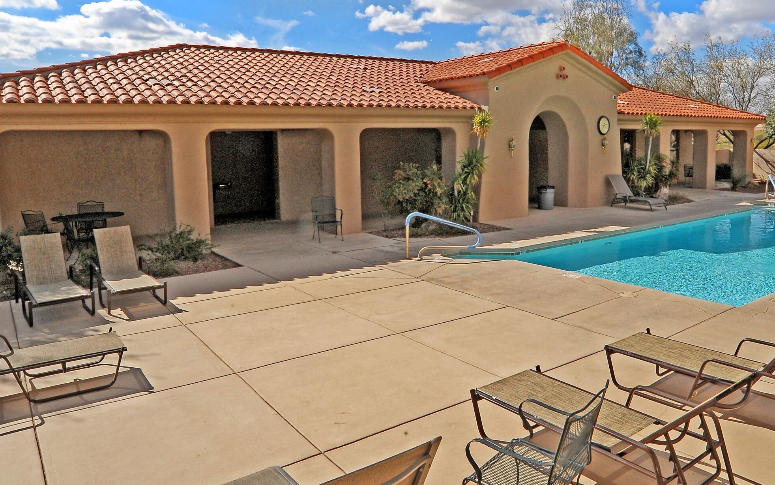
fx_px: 591
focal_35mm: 28
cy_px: 198
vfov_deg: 44.4
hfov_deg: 66.1
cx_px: 443
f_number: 22
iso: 640
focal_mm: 18
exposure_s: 1/320
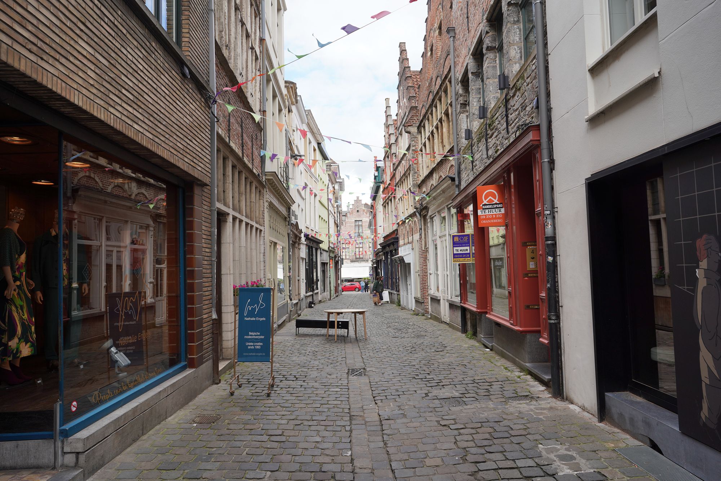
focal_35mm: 24
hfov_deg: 73.7
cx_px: 360
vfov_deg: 53.1
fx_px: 481
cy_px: 240
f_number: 8
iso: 100
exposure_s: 1/100
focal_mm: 24
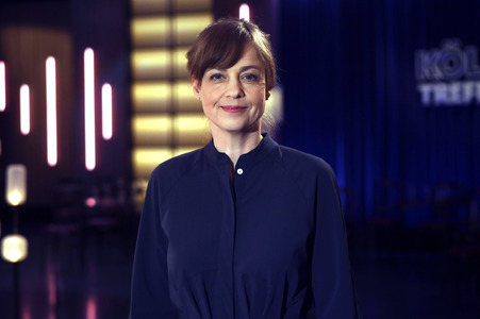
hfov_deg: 36.3
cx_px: 240
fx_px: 733
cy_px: 160
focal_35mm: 55
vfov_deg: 24.6
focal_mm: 55
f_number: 2.5
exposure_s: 1/250
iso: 1250
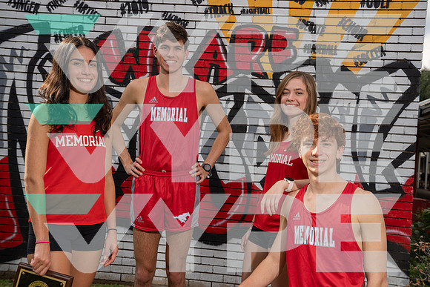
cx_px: 215
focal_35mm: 48
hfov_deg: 41.1
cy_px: 144
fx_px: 573
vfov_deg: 28.1
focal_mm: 48
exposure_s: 1/250
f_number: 8
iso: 200
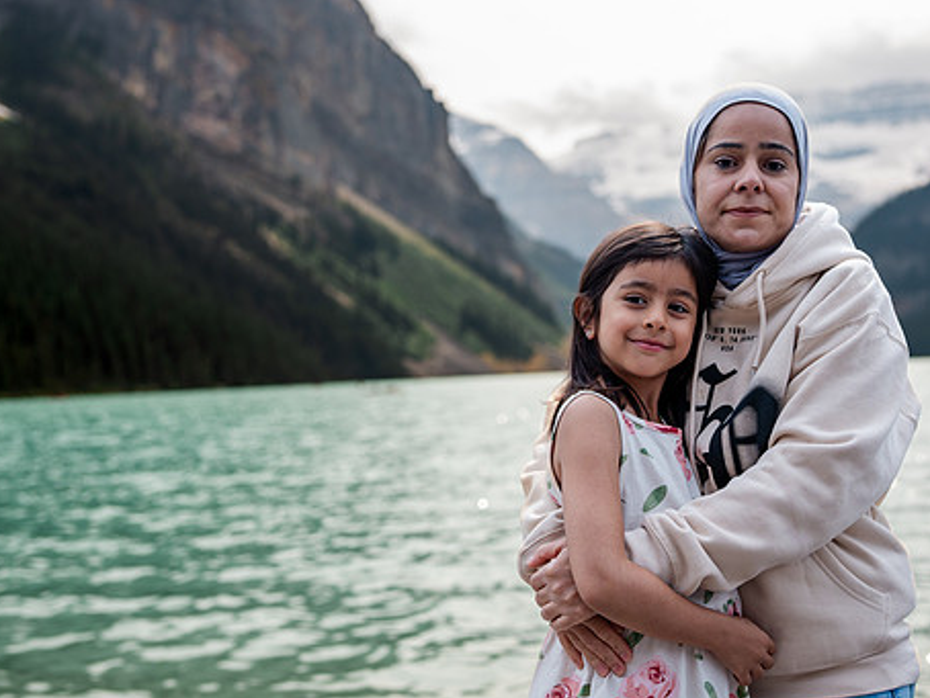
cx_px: 467
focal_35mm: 43
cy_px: 378
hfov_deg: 43.8
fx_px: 1156
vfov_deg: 33.6
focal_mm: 35
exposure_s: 1/2000
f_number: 2.5
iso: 200
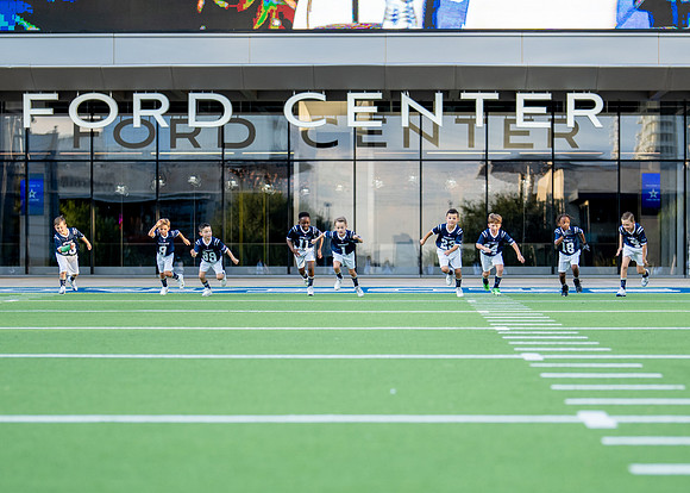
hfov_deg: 18.1
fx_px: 2168
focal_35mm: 111
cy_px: 302
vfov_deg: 13.0
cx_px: 383
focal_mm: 50
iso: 125
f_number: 1.2
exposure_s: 1/1600
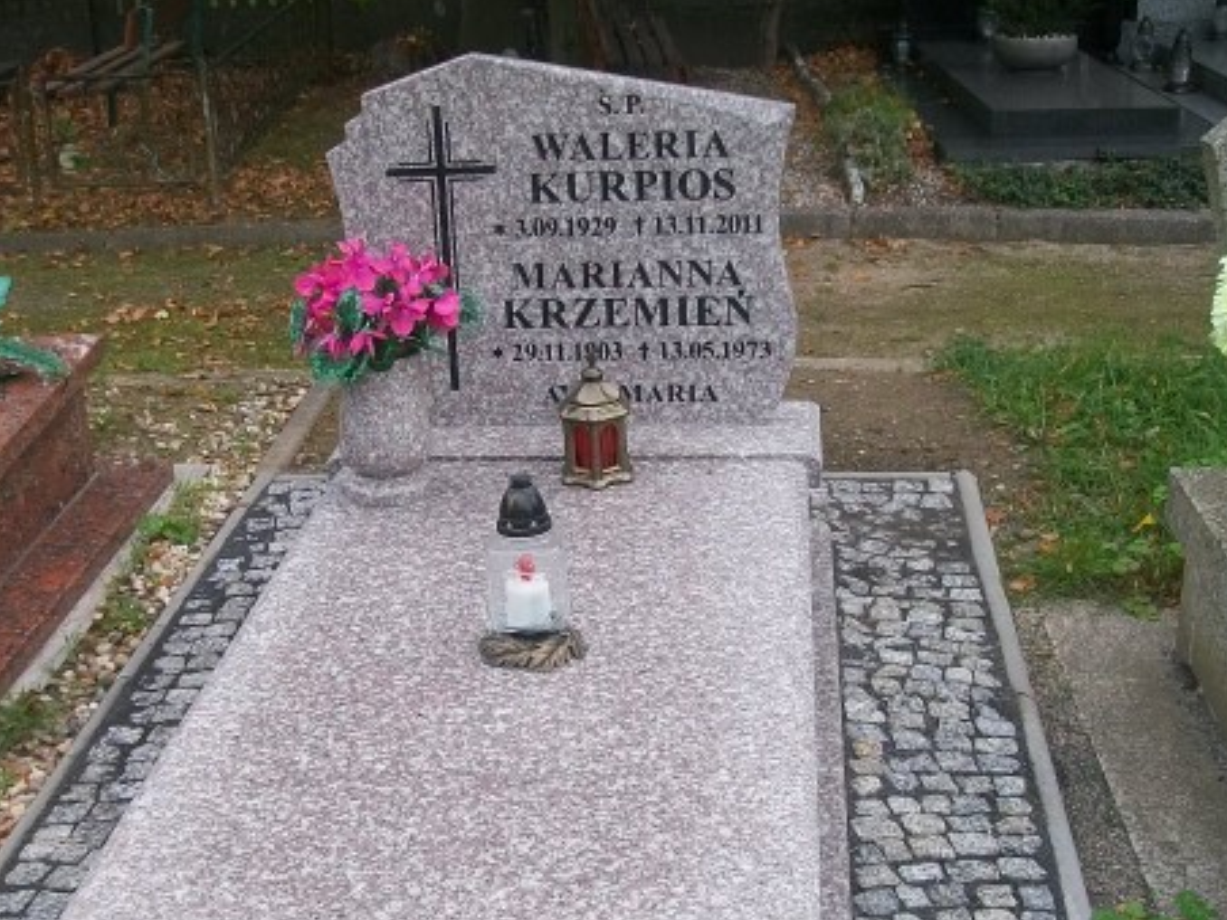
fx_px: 1808
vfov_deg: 28.5
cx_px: 464
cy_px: 543
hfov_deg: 37.3
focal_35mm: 51
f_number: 2.7
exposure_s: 1/250
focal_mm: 6
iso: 80
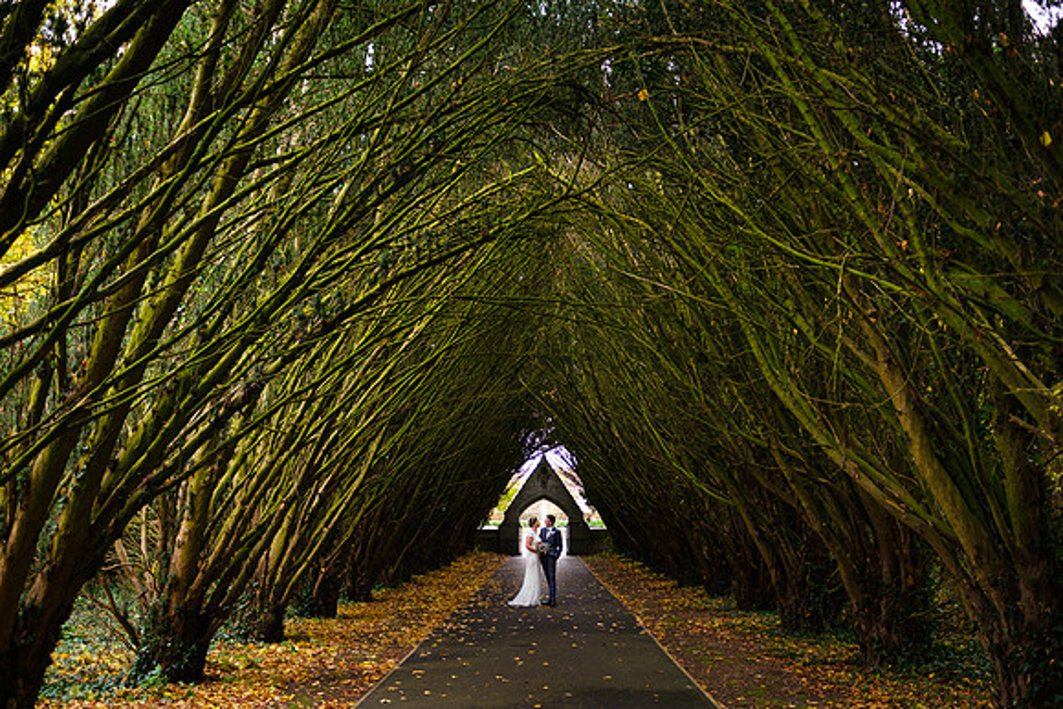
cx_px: 580
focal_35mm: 28
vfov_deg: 46.0
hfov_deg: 64.8
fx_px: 836
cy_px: 384
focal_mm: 16
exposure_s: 1/250
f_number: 1.8
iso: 800
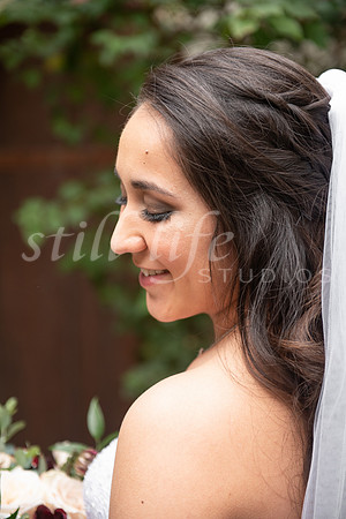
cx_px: 173
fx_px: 1009
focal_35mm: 70
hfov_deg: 19.5
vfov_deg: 28.8
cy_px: 260
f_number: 3.2
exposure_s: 1/400
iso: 640
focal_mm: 70
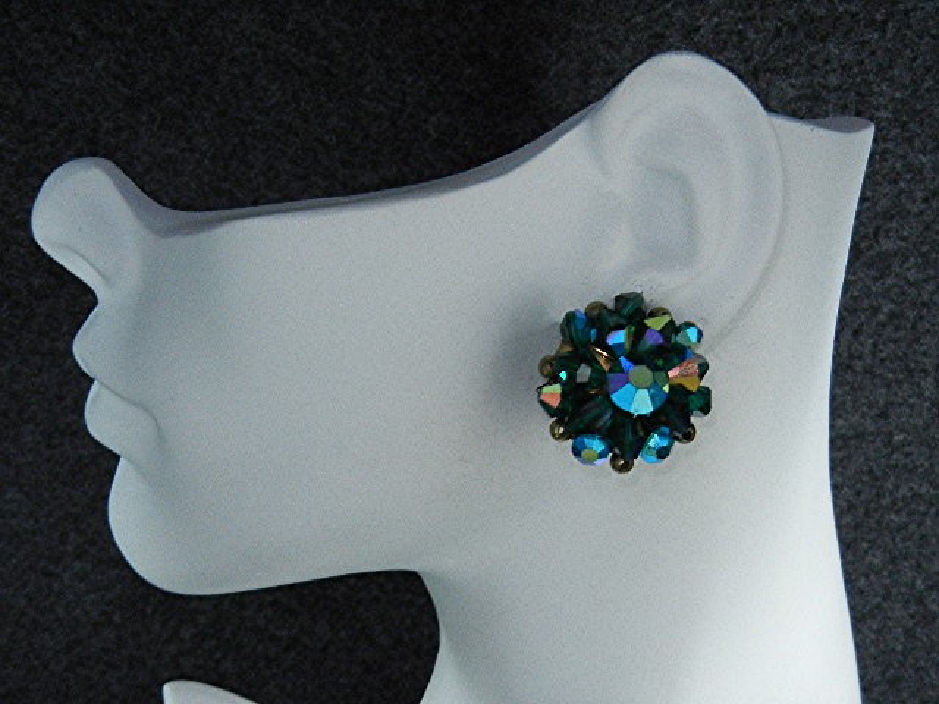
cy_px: 352
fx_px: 1600
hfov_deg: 32.7
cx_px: 470
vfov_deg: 24.8
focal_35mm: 59
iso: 793
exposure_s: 1/30
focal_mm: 10.6
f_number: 8
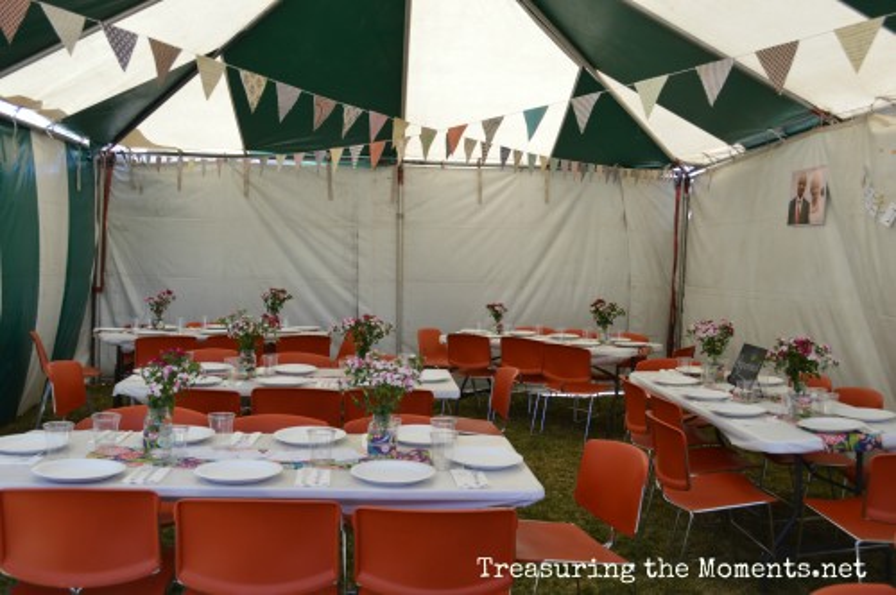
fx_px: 820
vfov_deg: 39.9
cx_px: 448
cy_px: 298
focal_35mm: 33
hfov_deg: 57.3
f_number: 5.6
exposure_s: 1/125
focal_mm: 22
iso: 180
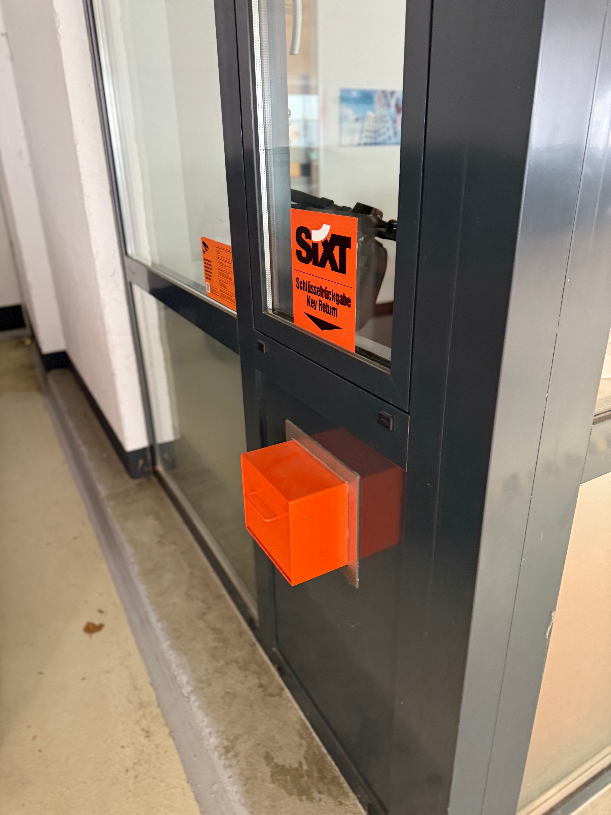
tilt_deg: -25.5
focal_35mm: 24
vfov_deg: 71.6
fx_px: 565
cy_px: 408
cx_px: 306
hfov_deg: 56.8
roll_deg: +3.8
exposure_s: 1/50
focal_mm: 6.76
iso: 400
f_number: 1.78
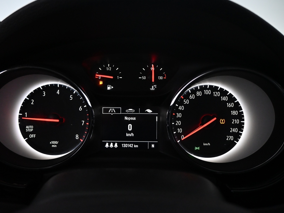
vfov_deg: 51.3
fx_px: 221
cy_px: 104
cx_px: 125
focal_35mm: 27
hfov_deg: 65.1
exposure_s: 1/100
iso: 3200
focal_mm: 16
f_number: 3.5
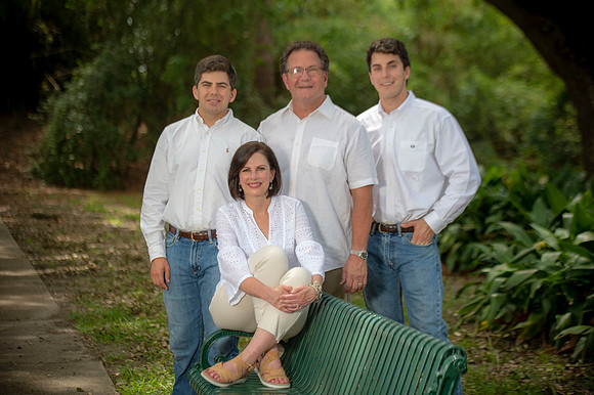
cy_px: 198
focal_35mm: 85
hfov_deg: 23.9
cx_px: 297
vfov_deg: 16.1
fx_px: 1402
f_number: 3.2
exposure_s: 1/160
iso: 100
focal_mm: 85
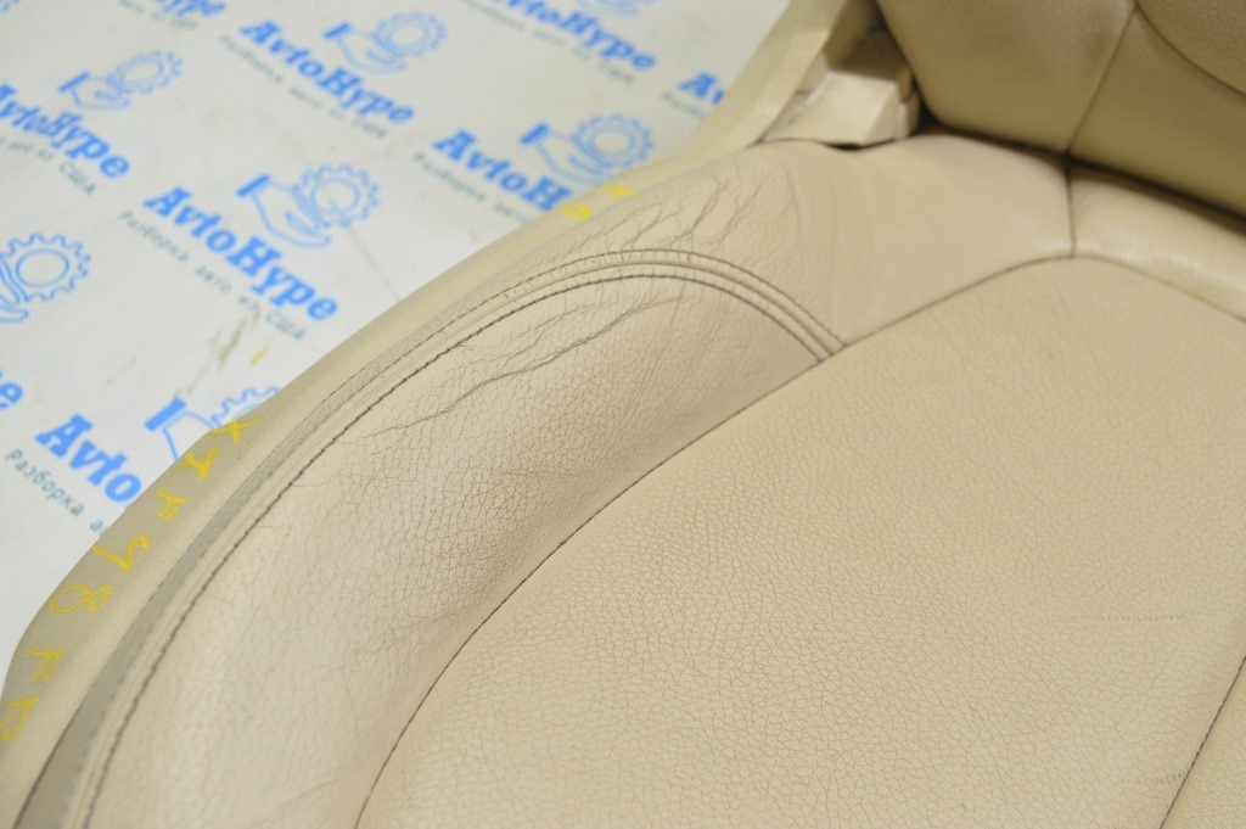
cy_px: 414
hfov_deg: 49.6
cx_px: 623
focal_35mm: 39
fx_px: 1349
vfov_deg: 34.2
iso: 400
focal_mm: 26
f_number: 5.6
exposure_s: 1/20
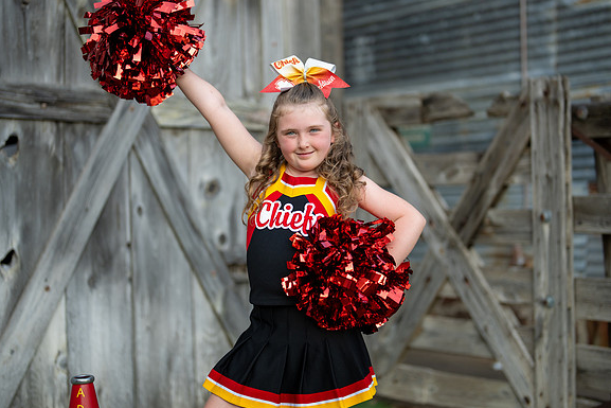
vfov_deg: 22.6
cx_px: 308
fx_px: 1019
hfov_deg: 33.4
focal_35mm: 60
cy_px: 191
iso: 125
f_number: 1.2
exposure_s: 1/2000
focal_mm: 50
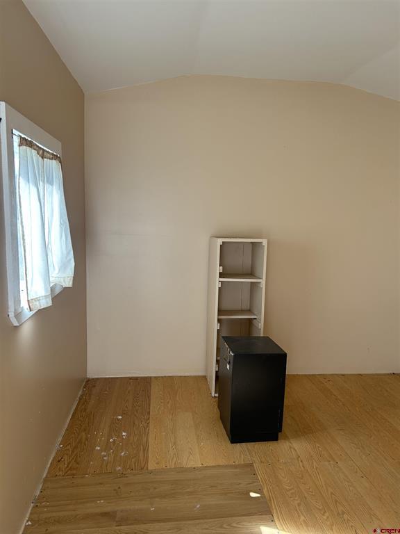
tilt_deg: -8.1
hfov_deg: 53.1
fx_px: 401
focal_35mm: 26
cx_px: 200
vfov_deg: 67.3
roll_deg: -1.9
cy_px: 267
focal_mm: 5.7
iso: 50
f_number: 1.5
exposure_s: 1/333
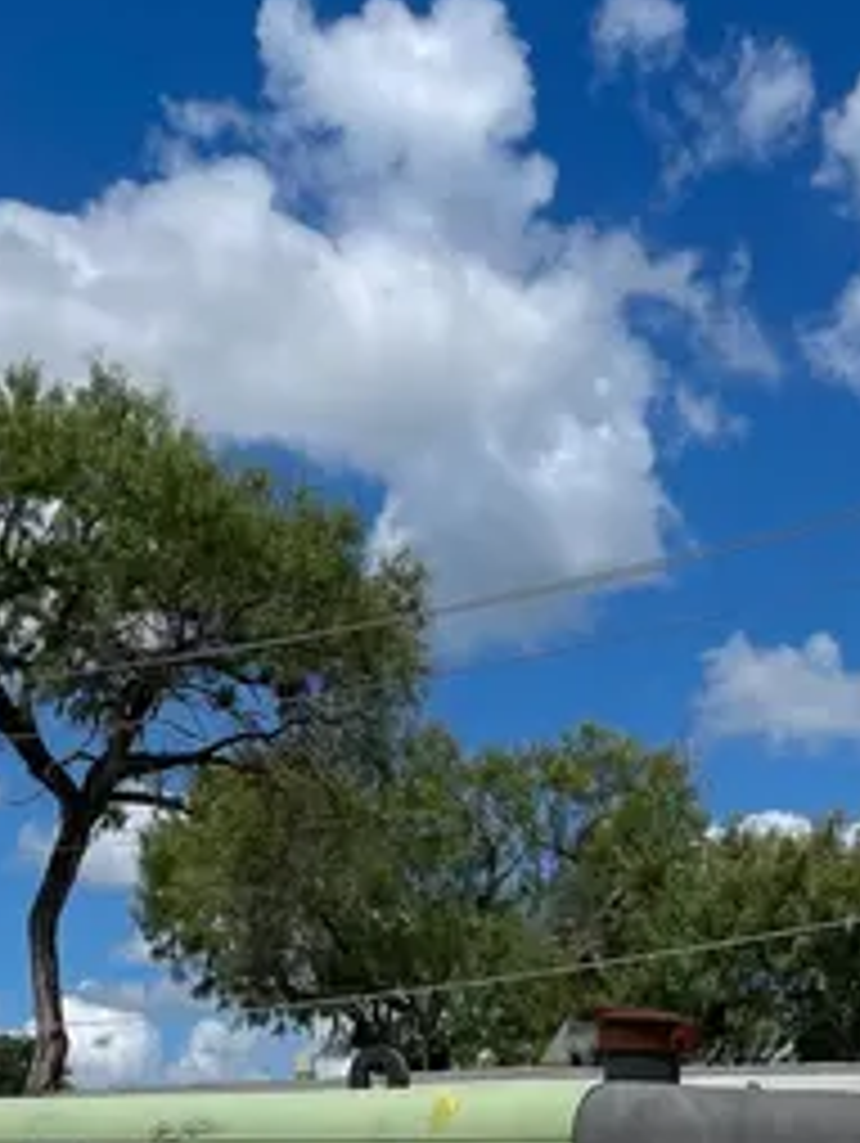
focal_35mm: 75
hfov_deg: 19.7
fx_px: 2480
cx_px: 428
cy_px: 1595
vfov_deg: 22.4
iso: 32
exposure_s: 1/8403
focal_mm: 4.2
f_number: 1.6
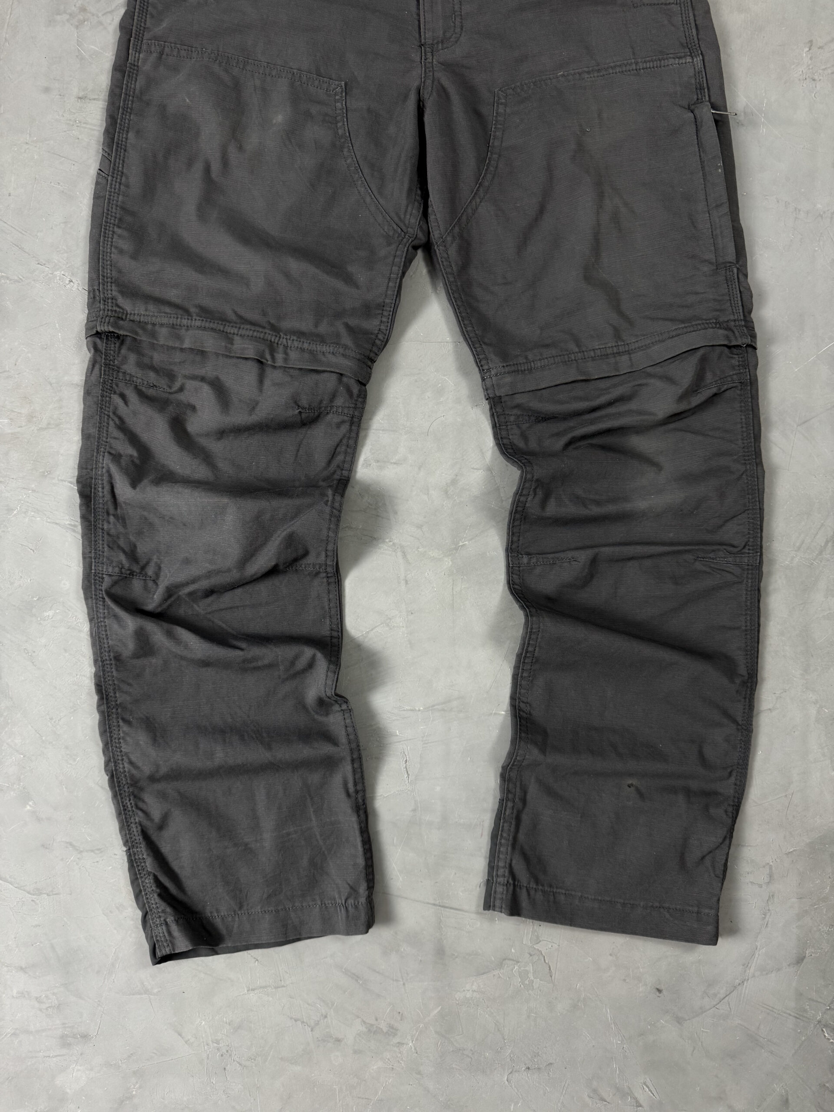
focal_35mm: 24
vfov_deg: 71.6
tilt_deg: -86.3
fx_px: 771
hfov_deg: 56.8
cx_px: 417
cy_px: 556
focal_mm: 6.76
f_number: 1.78
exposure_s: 1/60
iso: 160
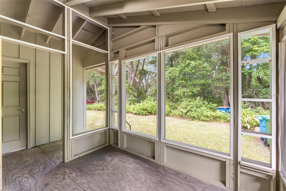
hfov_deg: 104.3
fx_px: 111
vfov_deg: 81.2
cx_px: 143
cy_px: 96
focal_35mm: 14
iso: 400
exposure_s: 1/20
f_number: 7.1
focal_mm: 14
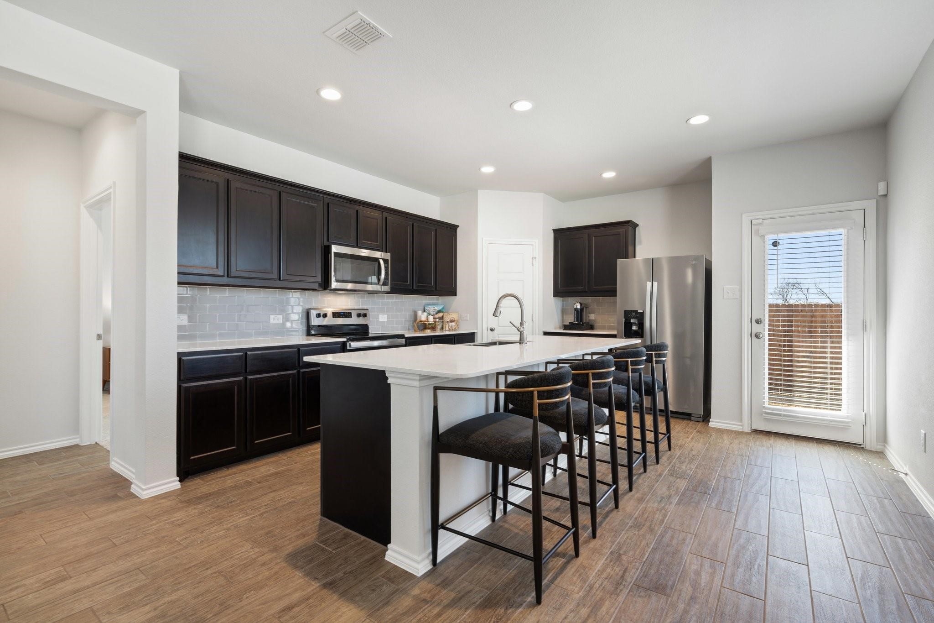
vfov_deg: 73.7
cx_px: 467
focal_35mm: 16
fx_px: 415
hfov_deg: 96.7
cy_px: 312
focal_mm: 16
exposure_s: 1
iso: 320
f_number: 9.5
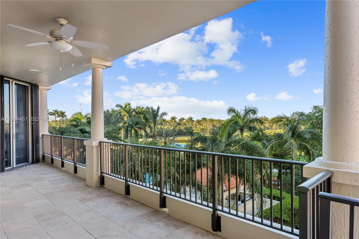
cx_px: 180
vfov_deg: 59.5
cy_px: 120
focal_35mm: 21
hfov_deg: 81.2
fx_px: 209
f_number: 8
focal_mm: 14
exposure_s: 1/200
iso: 400
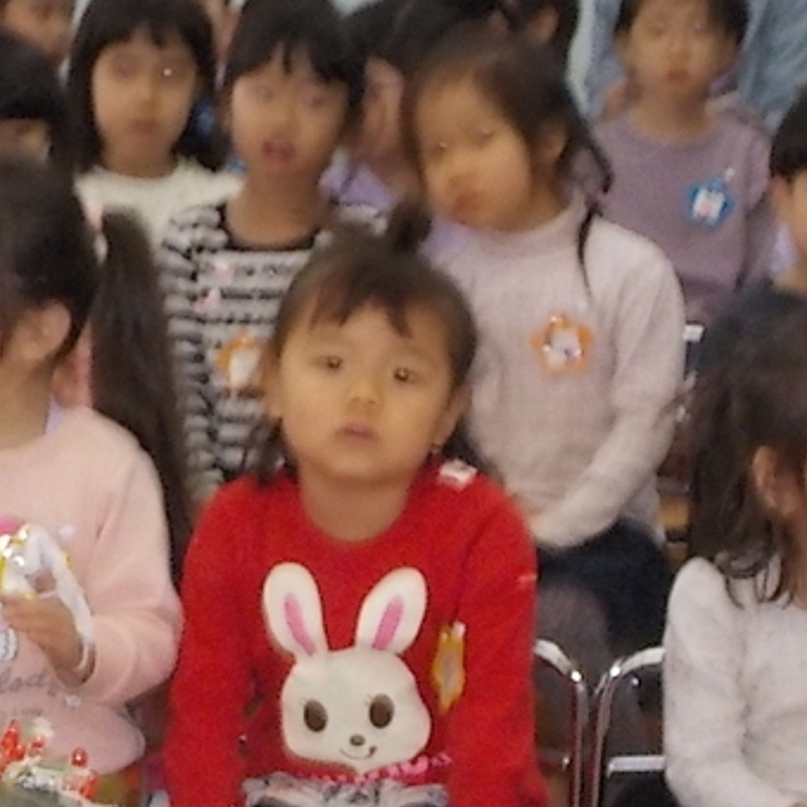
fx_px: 4774
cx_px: 271
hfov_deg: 9.7
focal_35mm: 181
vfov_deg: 9.7
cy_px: 484
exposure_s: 1/30
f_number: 4.7
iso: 400
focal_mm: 7.9
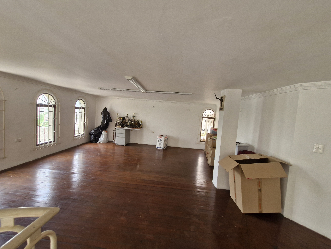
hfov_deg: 106.2
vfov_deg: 89.9
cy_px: 124
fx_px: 124
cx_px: 166
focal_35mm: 13
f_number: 2.2
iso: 125
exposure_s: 1/60
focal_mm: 1.74
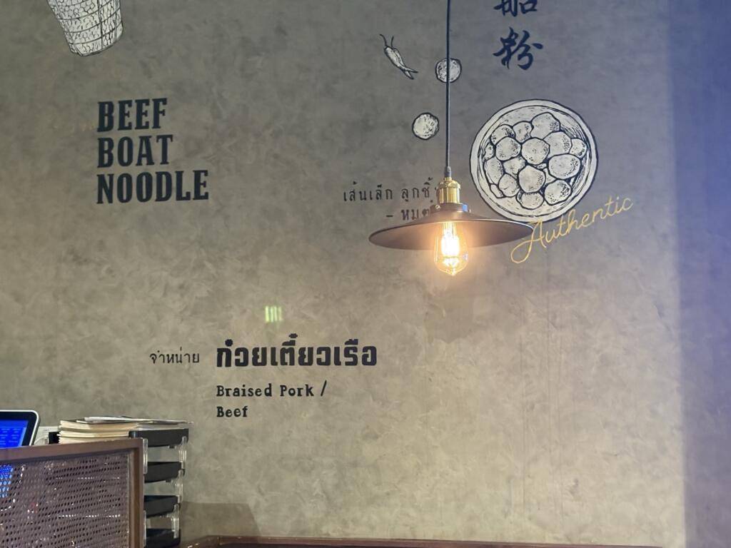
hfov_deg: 36.8
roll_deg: +0.2
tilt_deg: +6.3
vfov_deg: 28.0
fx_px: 1098
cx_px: 366
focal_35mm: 52
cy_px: 274
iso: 320
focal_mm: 5.96
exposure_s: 1/25
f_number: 1.6
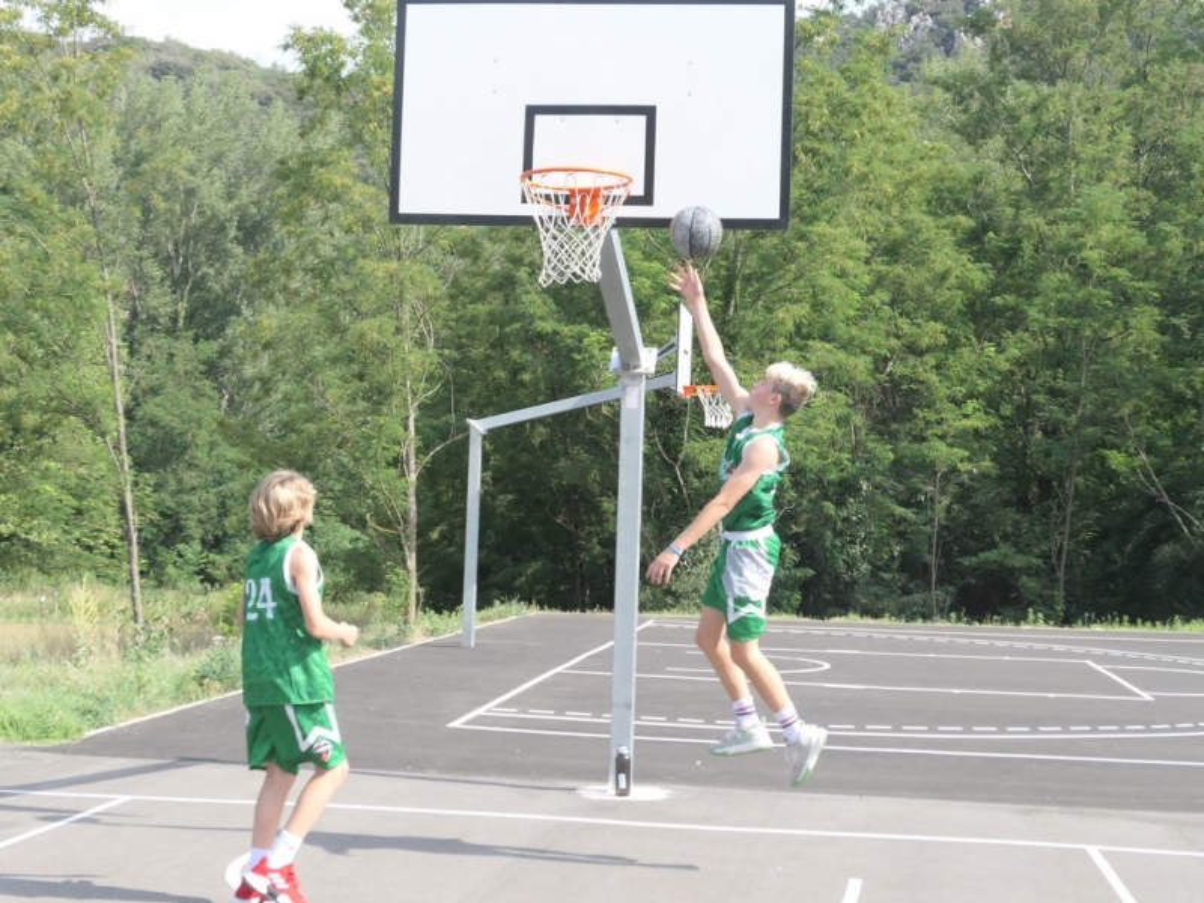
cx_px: 602
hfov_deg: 33.8
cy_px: 452
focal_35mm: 57
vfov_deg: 25.7
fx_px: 1983
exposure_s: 1/2500
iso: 1000
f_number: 4.5
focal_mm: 19.2
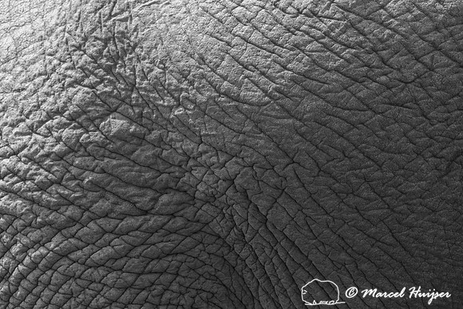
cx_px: 232
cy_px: 154
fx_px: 7718
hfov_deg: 3.4
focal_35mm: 600
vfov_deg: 2.3
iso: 1250
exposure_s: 1/1000
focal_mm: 600
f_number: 9
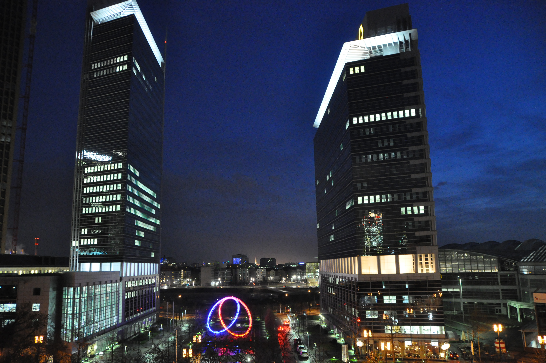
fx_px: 409
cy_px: 182
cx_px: 273
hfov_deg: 67.4
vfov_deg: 47.8
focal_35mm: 27
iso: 3200
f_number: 3.5
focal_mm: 18
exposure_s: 1/10
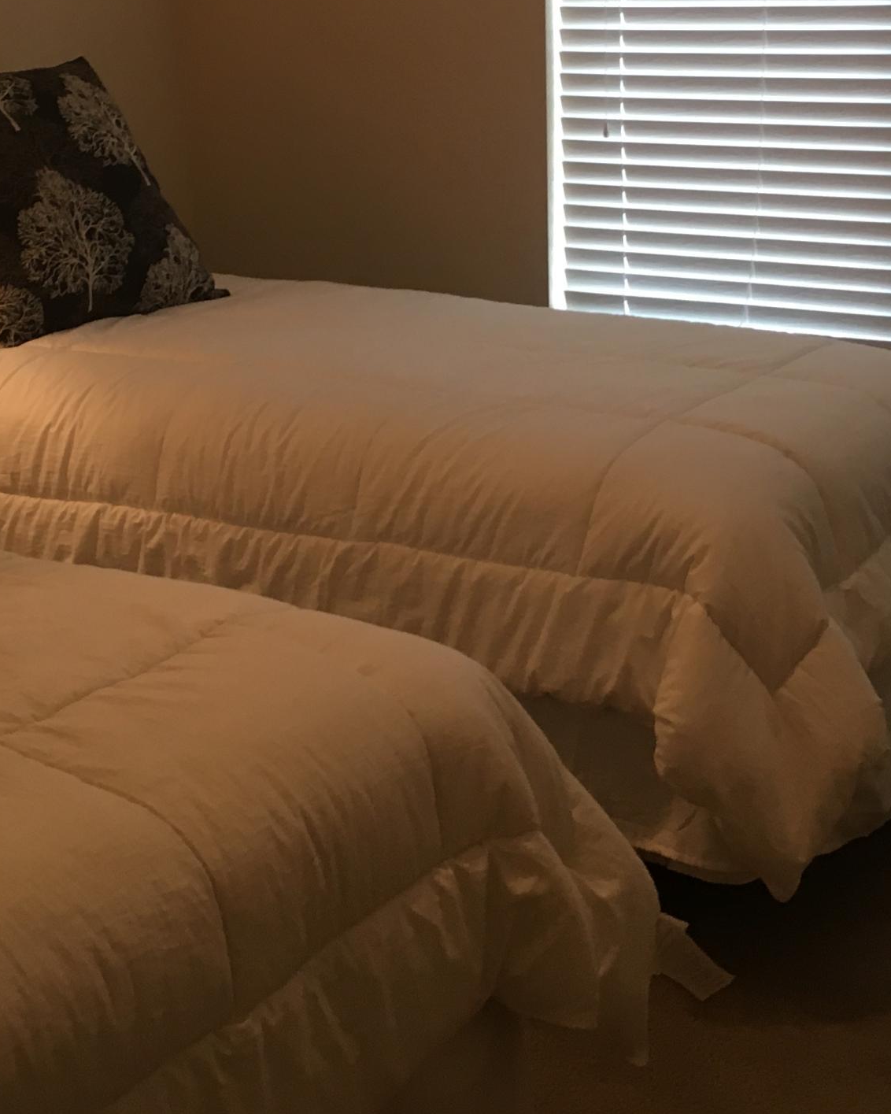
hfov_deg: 25.4
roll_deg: +2.5
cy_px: 307
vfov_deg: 31.0
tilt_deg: -10.6
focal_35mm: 60
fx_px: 1978
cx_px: 390
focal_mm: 4.15
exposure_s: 1/30
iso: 64
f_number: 2.2
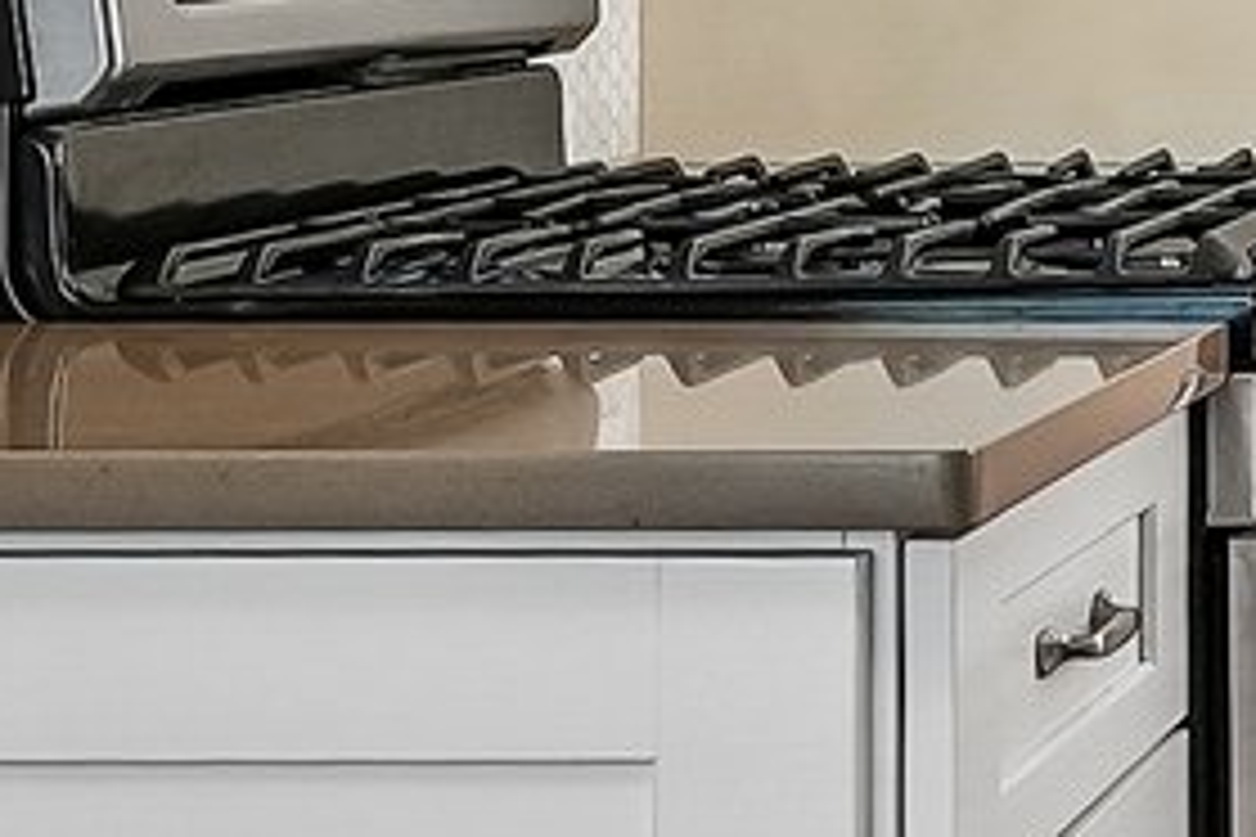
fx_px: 4566
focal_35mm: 131
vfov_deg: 10.4
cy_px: 74
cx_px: 2246
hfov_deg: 14.0
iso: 640
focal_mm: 17.8
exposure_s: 1/25
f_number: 7.1
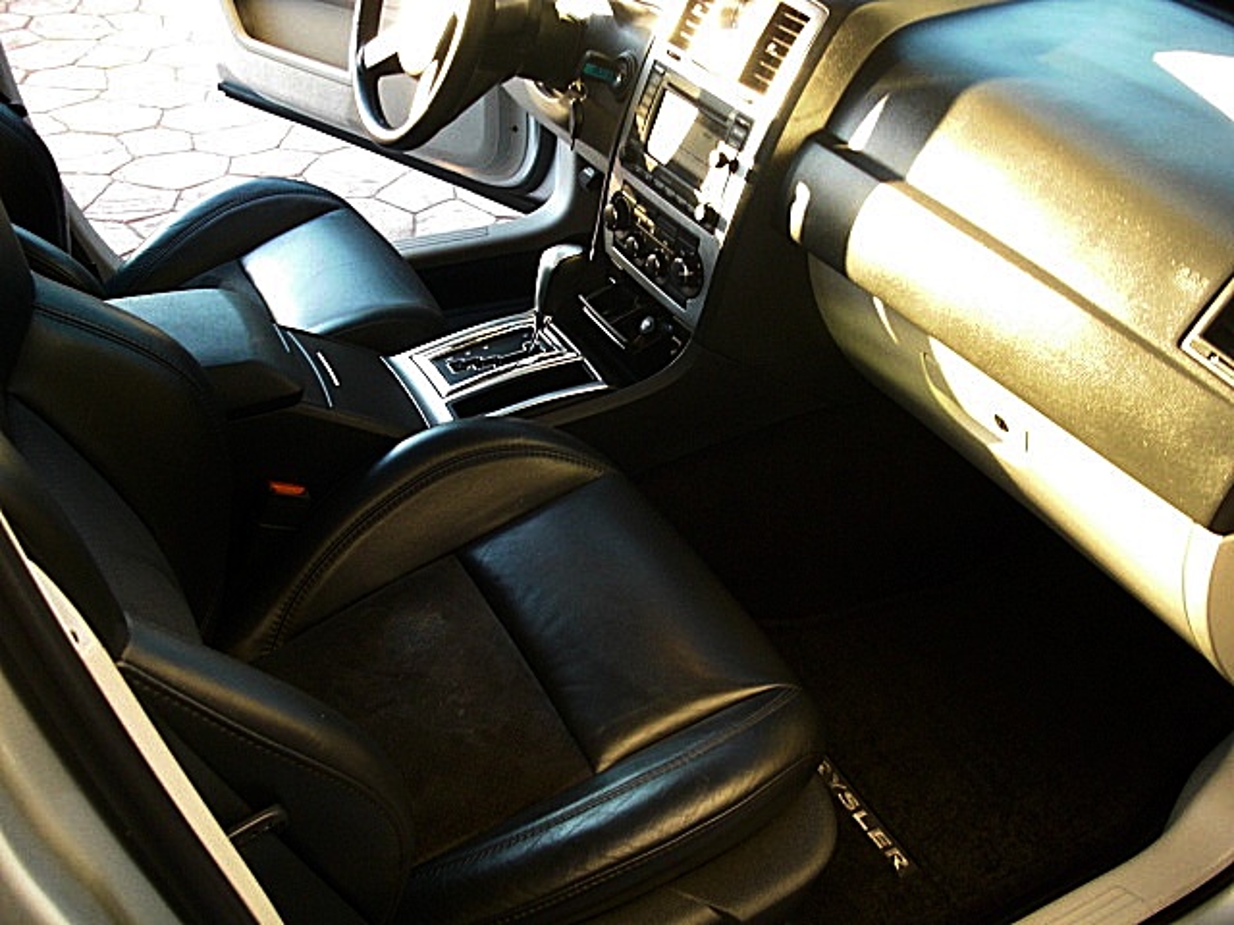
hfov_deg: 51.4
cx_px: 617
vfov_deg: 39.7
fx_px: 1283
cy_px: 462
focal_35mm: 36
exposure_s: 1/125
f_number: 2.8
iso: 400
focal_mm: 6.3
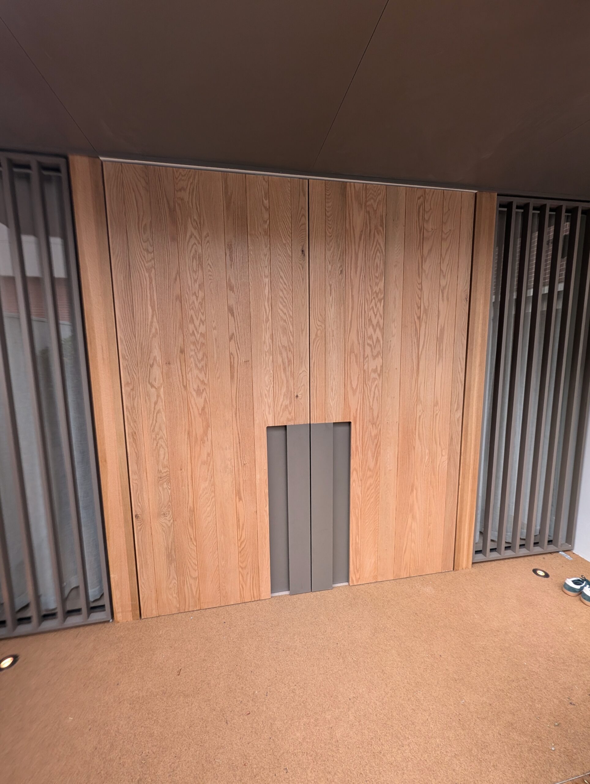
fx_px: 295
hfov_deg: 90.1
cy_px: 392
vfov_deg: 106.1
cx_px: 295
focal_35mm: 13
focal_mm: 1.95
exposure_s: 1/230
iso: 48
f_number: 2.2
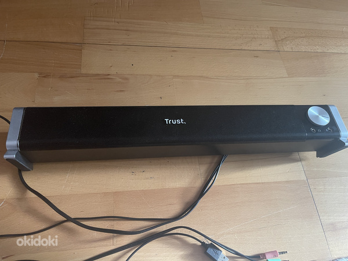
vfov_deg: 54.9
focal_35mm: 25
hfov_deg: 69.4
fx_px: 251
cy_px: 130
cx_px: 174
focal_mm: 5.1
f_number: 1.6
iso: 400
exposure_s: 1/60
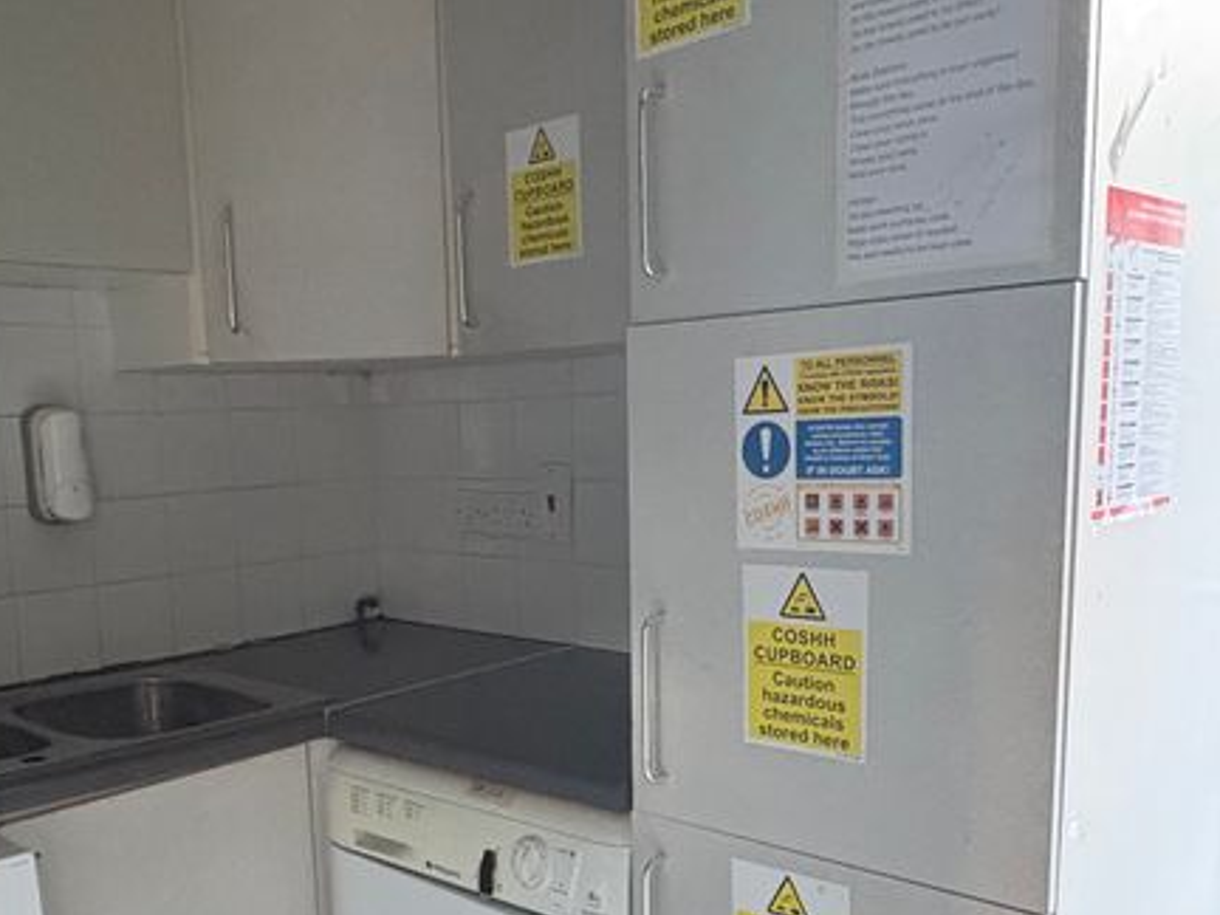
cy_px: 631
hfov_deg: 51.0
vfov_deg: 39.1
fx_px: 1269
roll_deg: +2.2
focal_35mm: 36
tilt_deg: -9.8
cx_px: 489
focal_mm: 2.22
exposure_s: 1/53
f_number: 2.2
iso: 1000
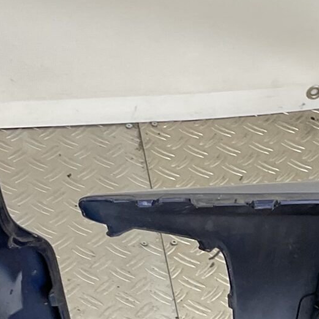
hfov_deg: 13.8
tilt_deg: -45.2
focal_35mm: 126
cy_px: 340
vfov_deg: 13.6
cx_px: 262
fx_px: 1314
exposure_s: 1/120
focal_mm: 3
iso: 32
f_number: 1.8
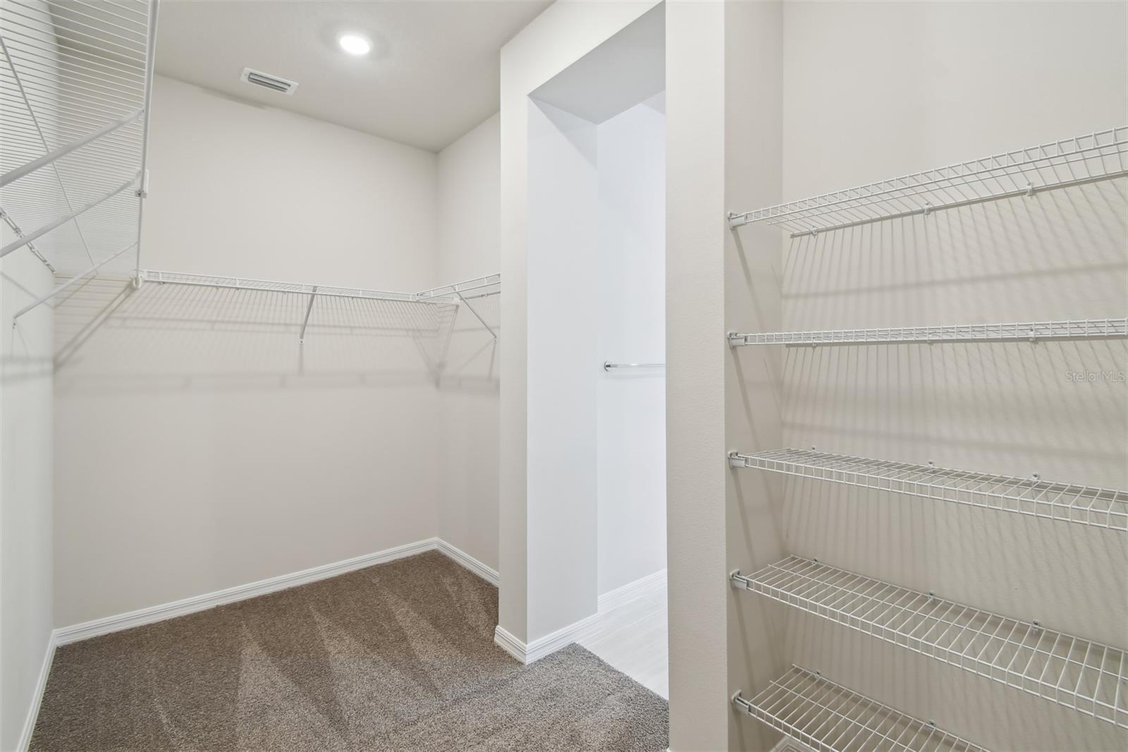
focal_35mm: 15
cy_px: 376
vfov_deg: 77.3
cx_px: 564
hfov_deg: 100.4
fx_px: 470
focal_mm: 10
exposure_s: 1/8
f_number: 7.1
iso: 100
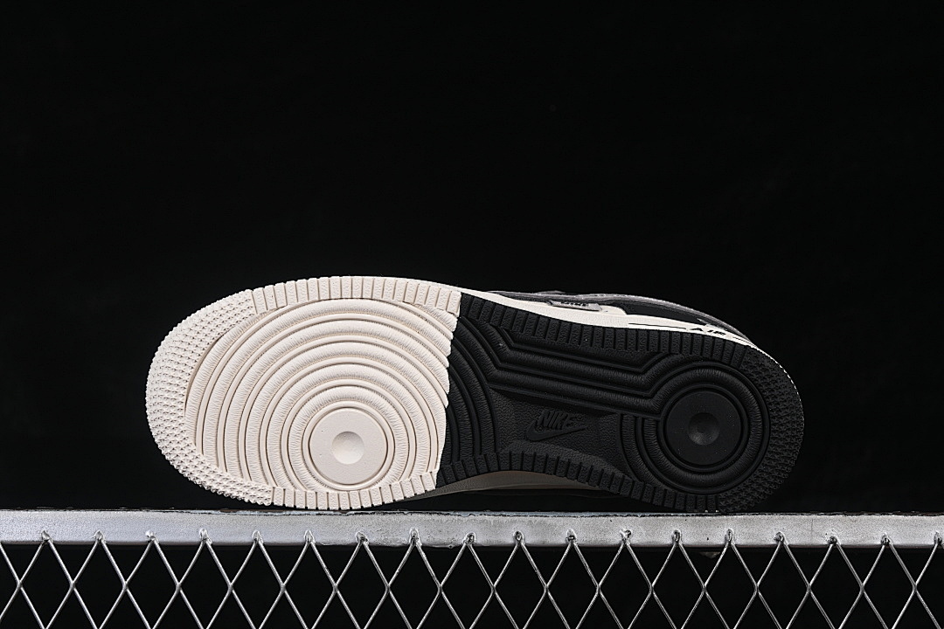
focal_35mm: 75
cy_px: 314
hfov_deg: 27.0
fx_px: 1967
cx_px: 472
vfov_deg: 18.2
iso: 160
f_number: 8
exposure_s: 1/80
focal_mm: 50
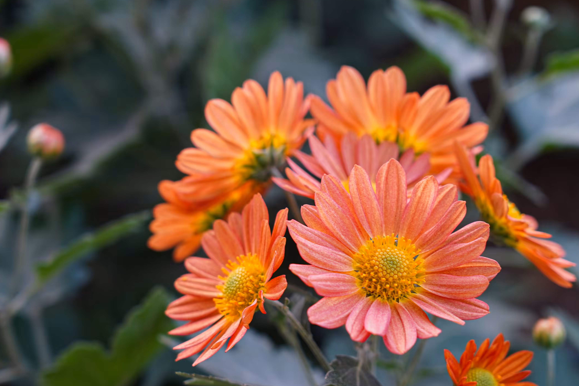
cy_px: 232
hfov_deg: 13.7
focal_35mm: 150
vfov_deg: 9.1
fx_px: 2412
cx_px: 363
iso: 500
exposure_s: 1/125
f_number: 5.6
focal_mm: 105
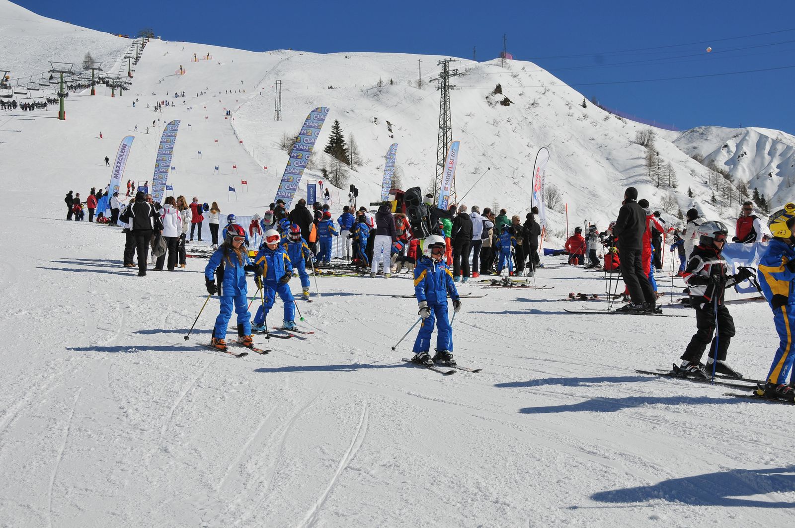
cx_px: 398
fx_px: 893
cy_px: 264
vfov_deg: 32.9
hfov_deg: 48.0
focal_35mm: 40
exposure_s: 1/1250
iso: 200
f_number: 9
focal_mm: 27
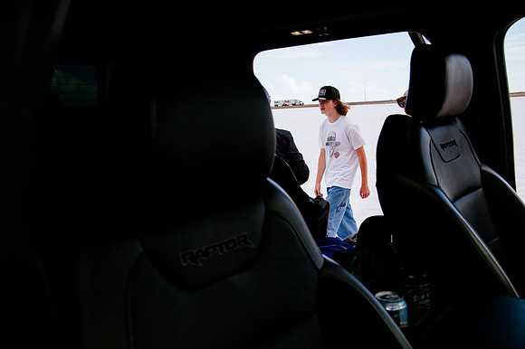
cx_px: 262
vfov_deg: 37.8
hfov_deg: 54.5
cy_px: 174
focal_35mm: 35
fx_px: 510
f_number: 8
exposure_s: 1/640
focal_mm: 35
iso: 250
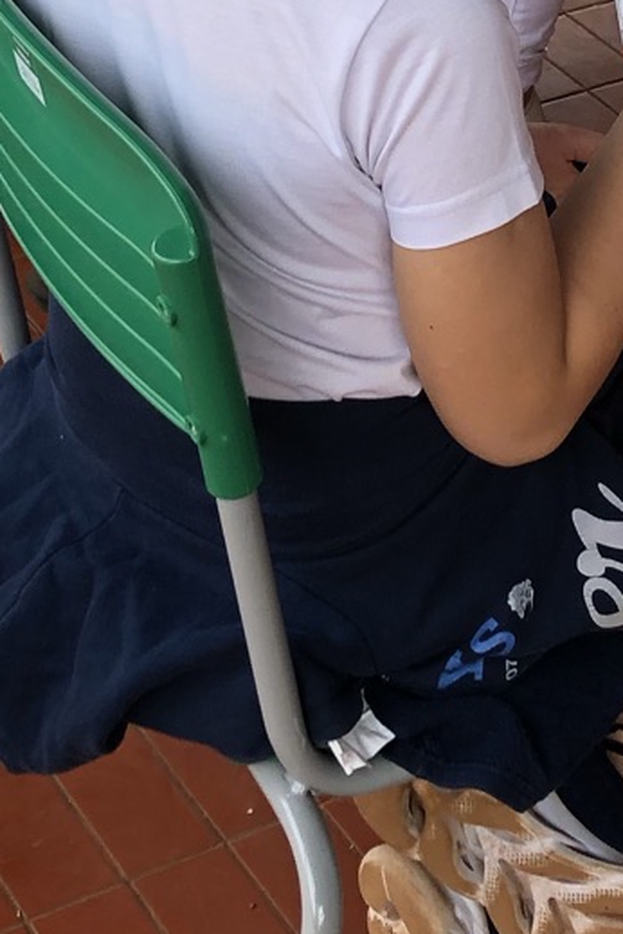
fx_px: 2985
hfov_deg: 11.9
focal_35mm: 115
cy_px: -185
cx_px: 400
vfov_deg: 17.0
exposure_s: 1/198
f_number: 1.8
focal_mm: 3.99
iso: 20
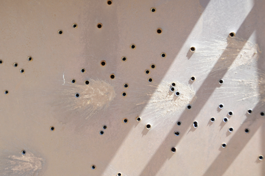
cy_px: 88
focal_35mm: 33
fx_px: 243
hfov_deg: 57.3
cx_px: 132
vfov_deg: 39.9
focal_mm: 22
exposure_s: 1/250
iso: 250
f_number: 3.8
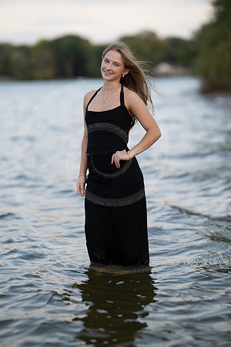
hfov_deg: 16.1
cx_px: 116
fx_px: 818
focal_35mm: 85
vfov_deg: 23.9
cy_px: 174
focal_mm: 85
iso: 125
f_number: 1.6
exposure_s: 1/800
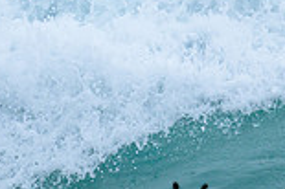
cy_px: 110
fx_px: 32574
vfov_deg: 0.3
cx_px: 373
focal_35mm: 4119
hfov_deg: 0.5
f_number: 6.3
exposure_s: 1/2500
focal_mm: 800
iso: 450
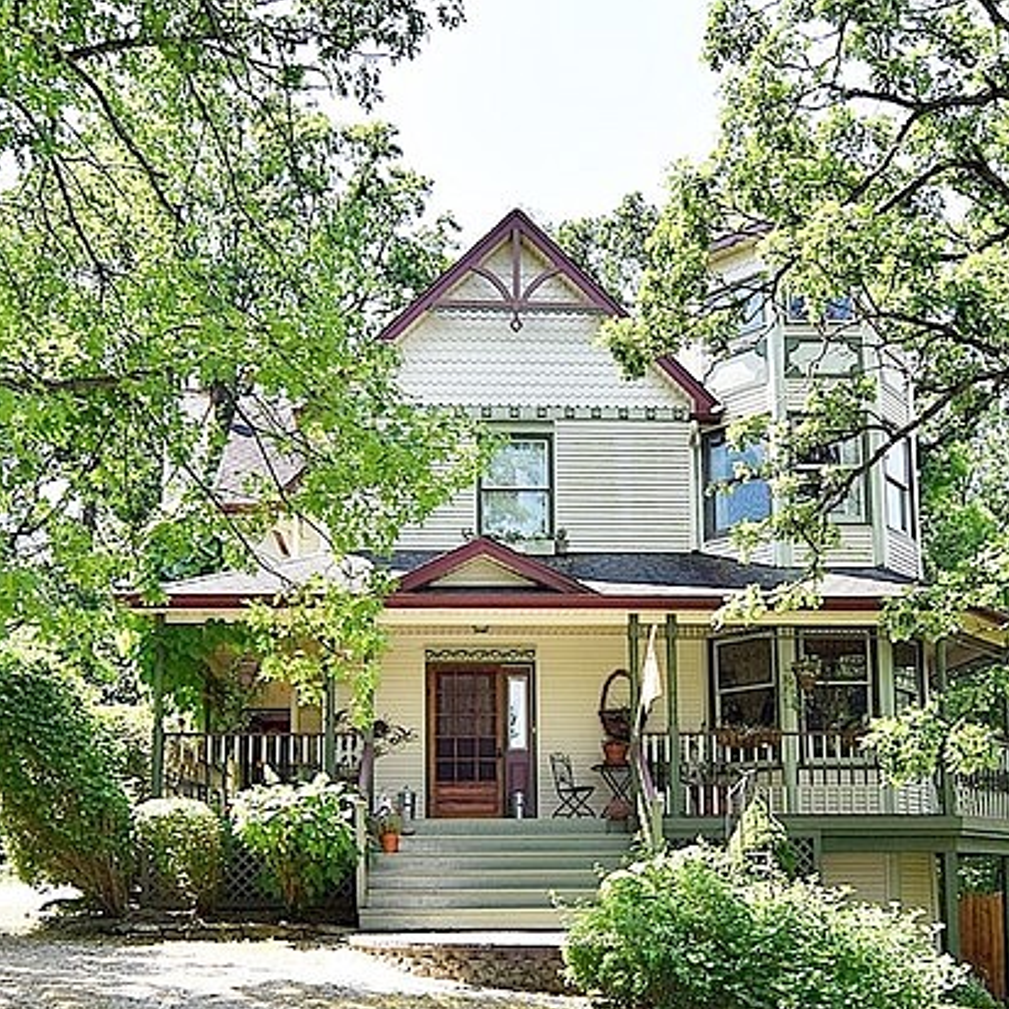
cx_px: 520
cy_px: 497
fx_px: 846
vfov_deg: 61.6
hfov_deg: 61.6
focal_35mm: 26
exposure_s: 1/200
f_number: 6.3
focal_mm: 13
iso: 100
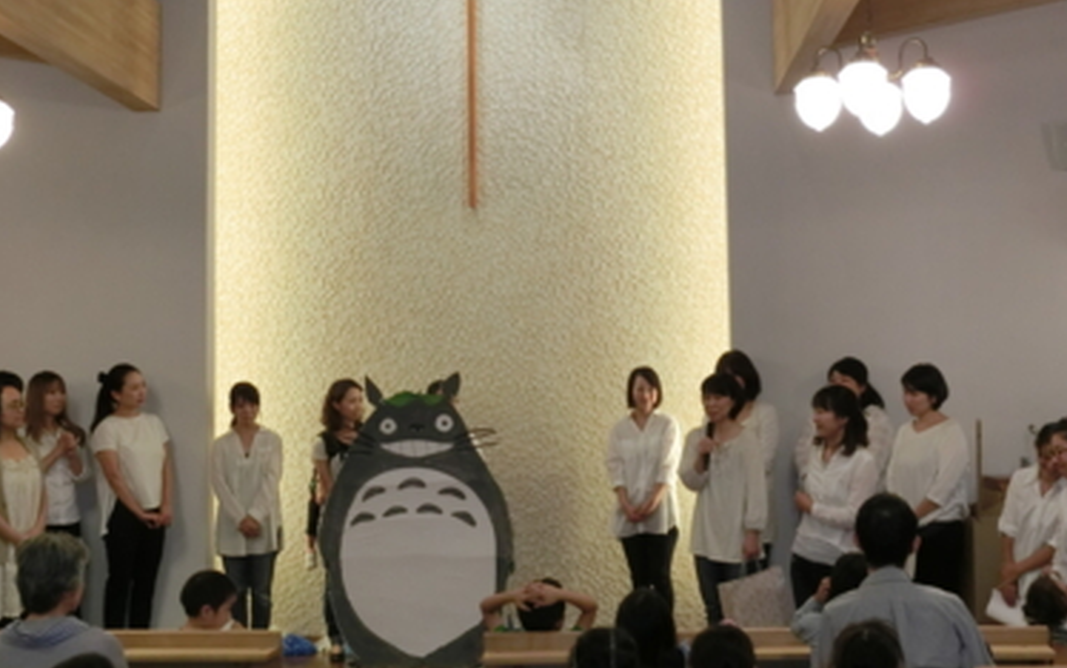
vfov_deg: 25.3
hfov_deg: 39.6
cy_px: 265
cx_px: 545
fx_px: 1483
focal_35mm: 51
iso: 400
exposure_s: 1/80
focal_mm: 8
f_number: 4.4
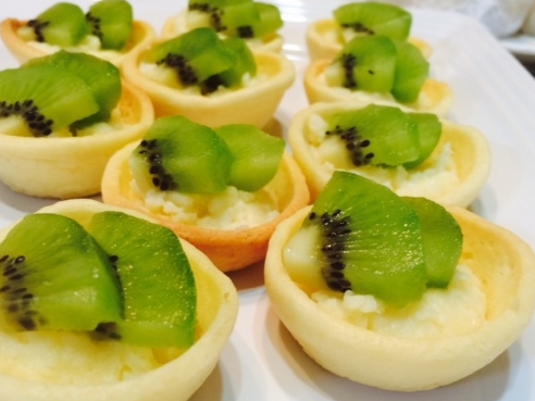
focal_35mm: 39
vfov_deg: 36.8
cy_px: 209
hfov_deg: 47.8
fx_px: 603
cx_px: 239
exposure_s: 1/33
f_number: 2.2
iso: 100
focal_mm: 4.12
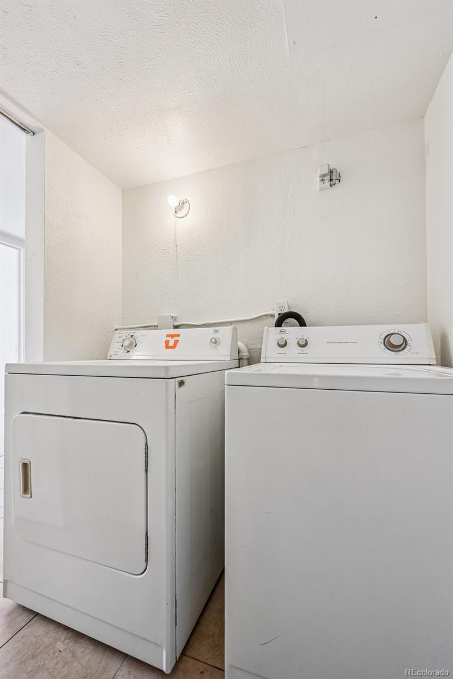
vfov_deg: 104.3
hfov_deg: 81.2
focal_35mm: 14
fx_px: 264
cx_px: 226
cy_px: 340
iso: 400
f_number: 10
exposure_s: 1/8
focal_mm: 14
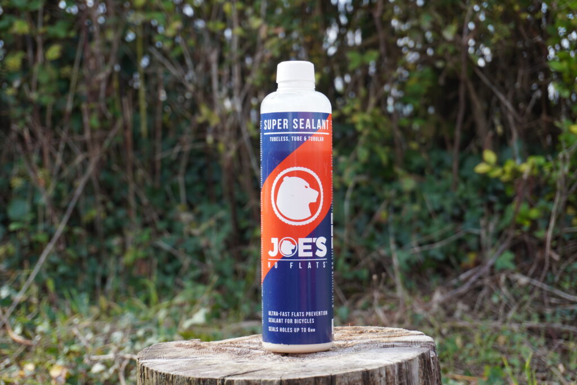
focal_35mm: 70
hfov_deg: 28.6
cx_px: 288
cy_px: 192
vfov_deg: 19.3
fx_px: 1130
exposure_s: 1/160
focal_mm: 47
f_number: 5.6
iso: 160
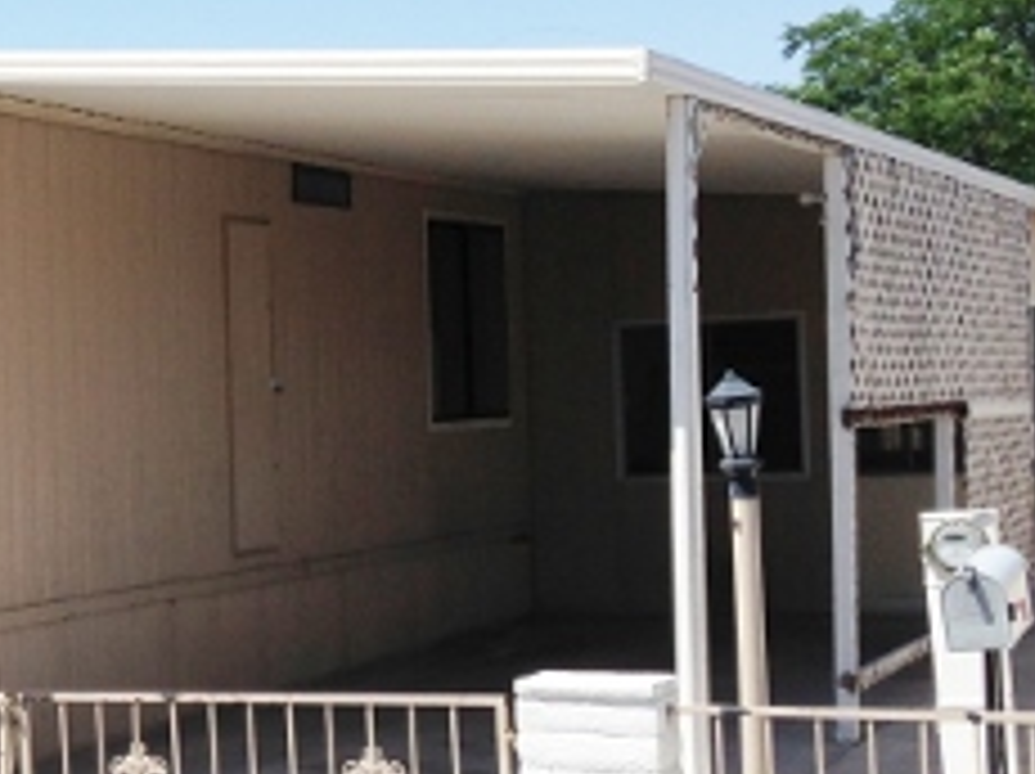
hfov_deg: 19.9
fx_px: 2748
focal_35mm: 92
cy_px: 392
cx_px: -234
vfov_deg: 16.0
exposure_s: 1/1938
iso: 50
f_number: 2.4
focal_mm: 4.13
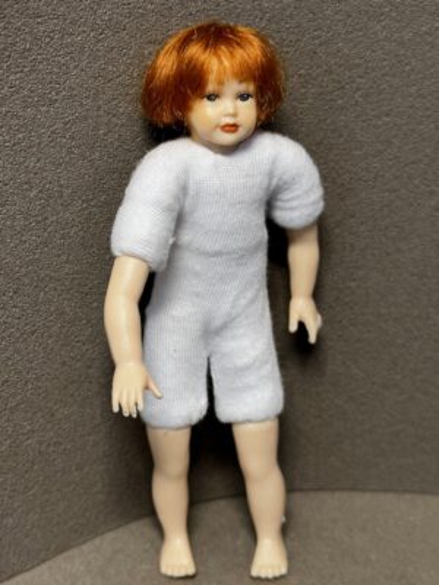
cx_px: 220
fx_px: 812
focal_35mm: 48
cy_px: 292
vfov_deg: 39.7
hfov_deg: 30.3
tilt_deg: -30.5
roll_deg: -1.9
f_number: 1.78
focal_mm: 6.86
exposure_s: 1/146
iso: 50
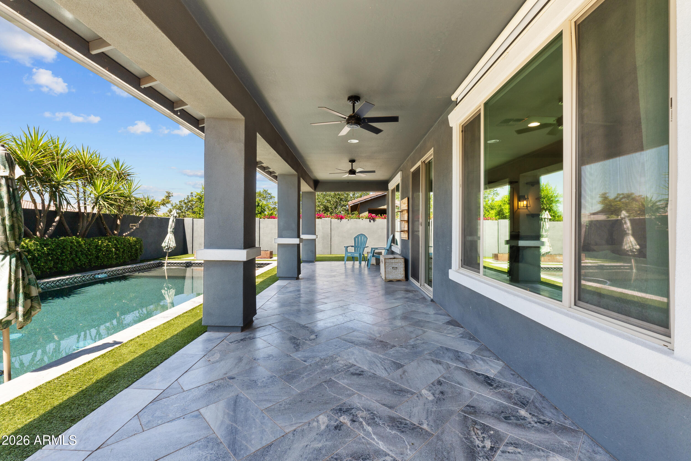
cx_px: 346
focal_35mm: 15
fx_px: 288
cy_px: 230
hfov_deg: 100.4
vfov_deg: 77.3
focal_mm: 10
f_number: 9
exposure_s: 1/13
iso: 250
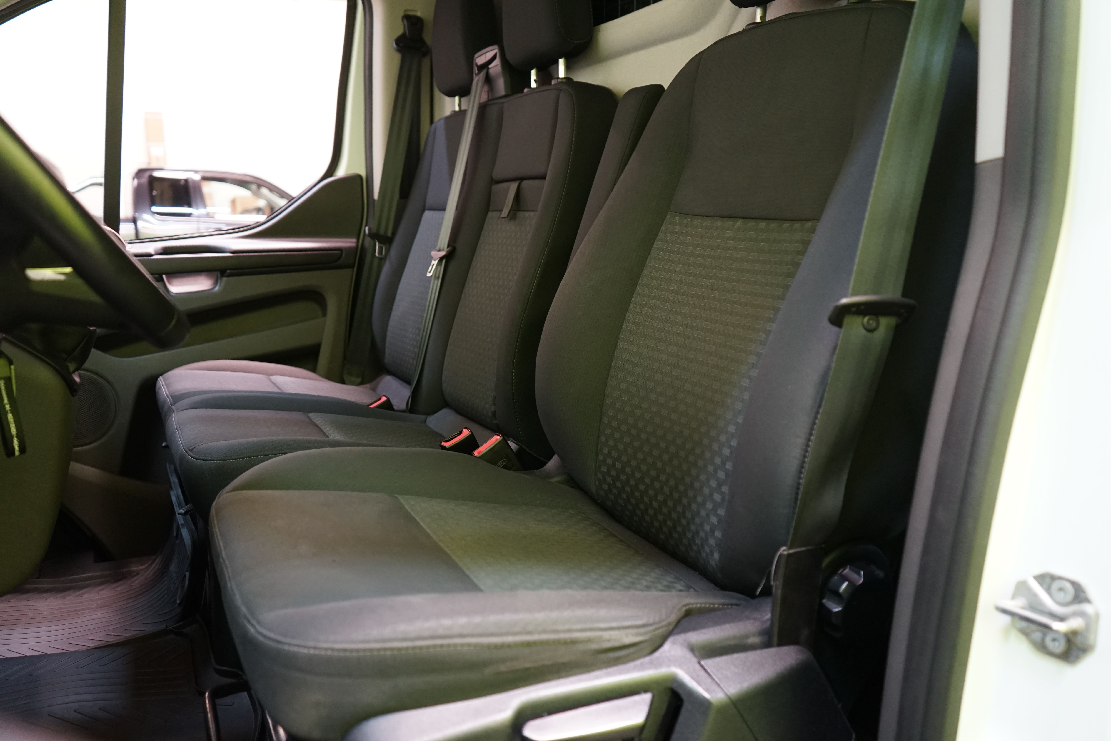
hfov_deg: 65.5
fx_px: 864
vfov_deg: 46.4
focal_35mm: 28
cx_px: 556
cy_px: 370
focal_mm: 28
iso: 1600
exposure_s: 1/30
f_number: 3.5
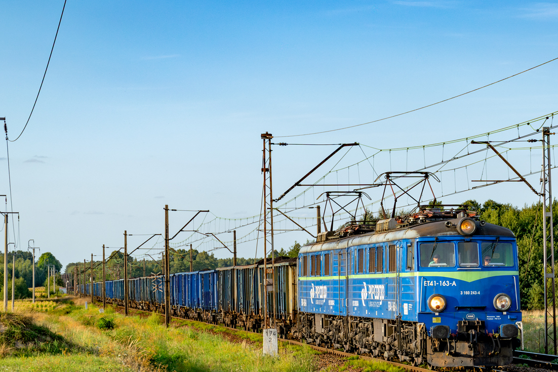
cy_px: 241
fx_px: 2093
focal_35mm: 135
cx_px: 330
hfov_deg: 15.2
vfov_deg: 10.2
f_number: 7.1
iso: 160
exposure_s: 1/400
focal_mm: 62
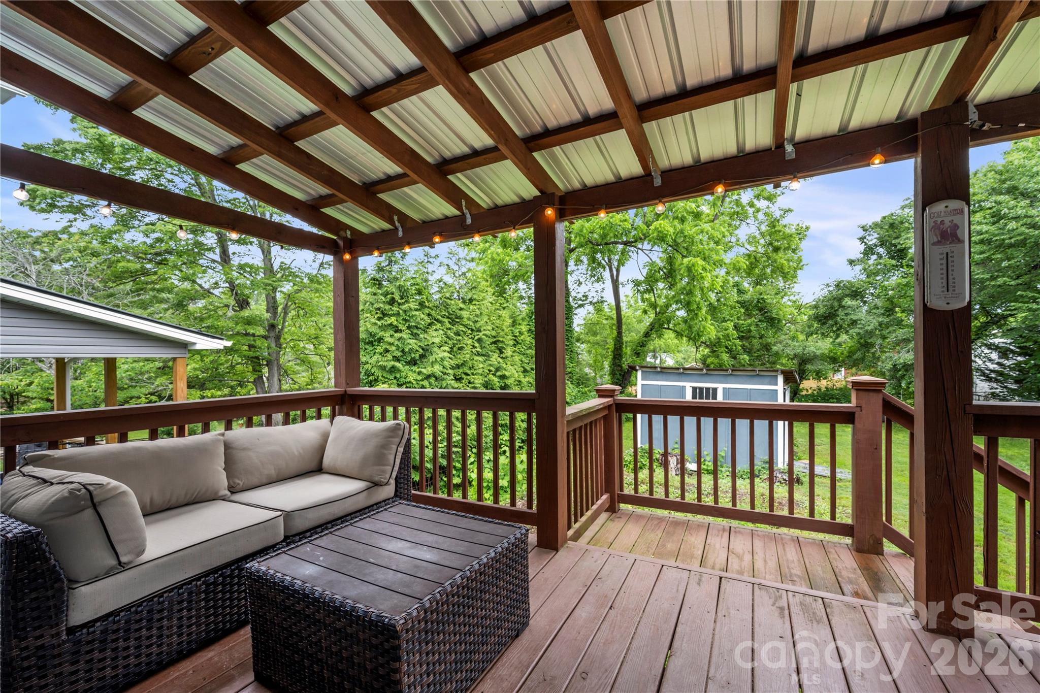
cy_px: 346
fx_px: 404
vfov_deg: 81.2
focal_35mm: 14
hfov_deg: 104.3
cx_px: 520
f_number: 8
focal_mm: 14
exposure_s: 1/30
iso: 500
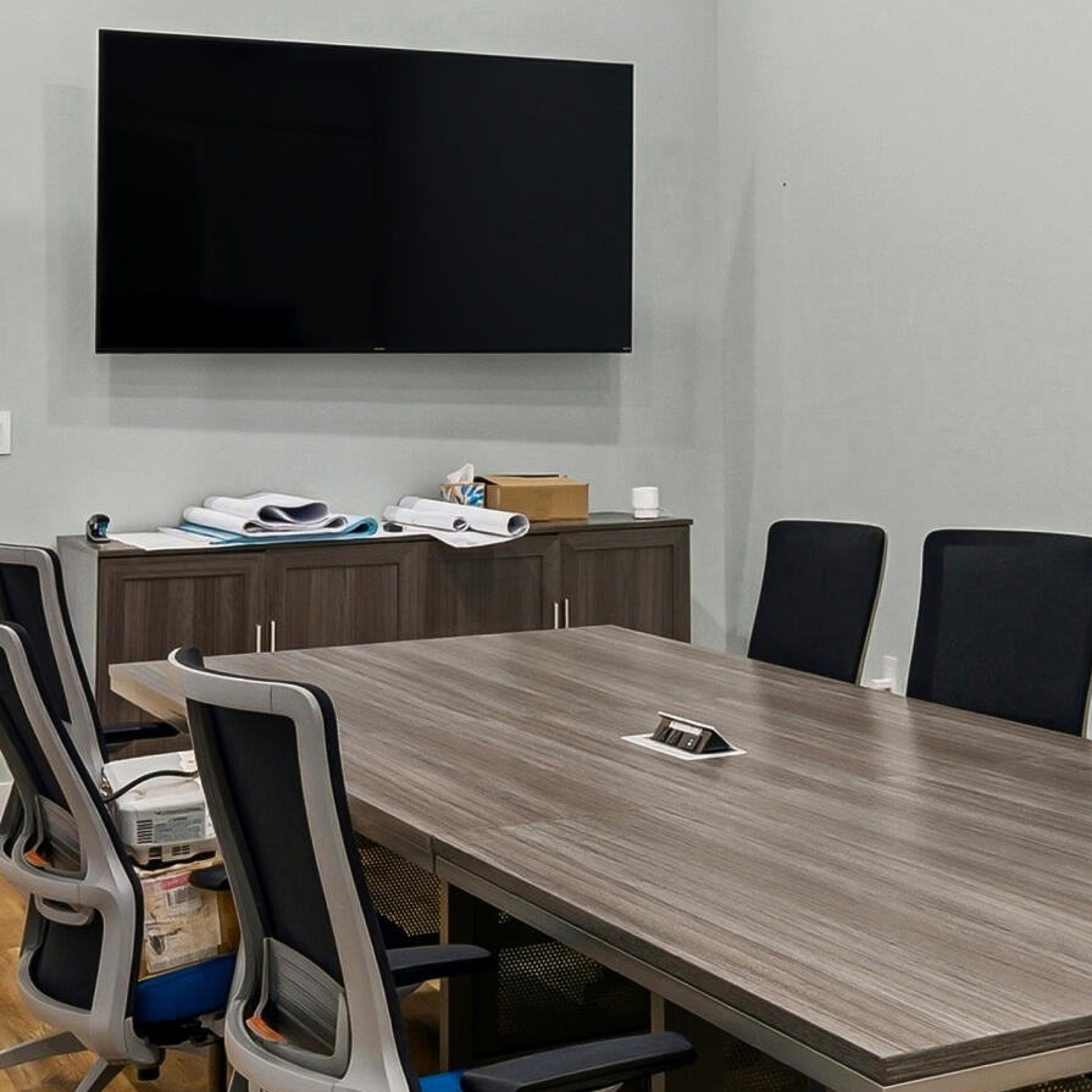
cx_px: 893
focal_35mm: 57
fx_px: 2034
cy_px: 361
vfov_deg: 29.8
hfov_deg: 29.3
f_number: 8
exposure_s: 1/50
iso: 400
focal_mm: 20
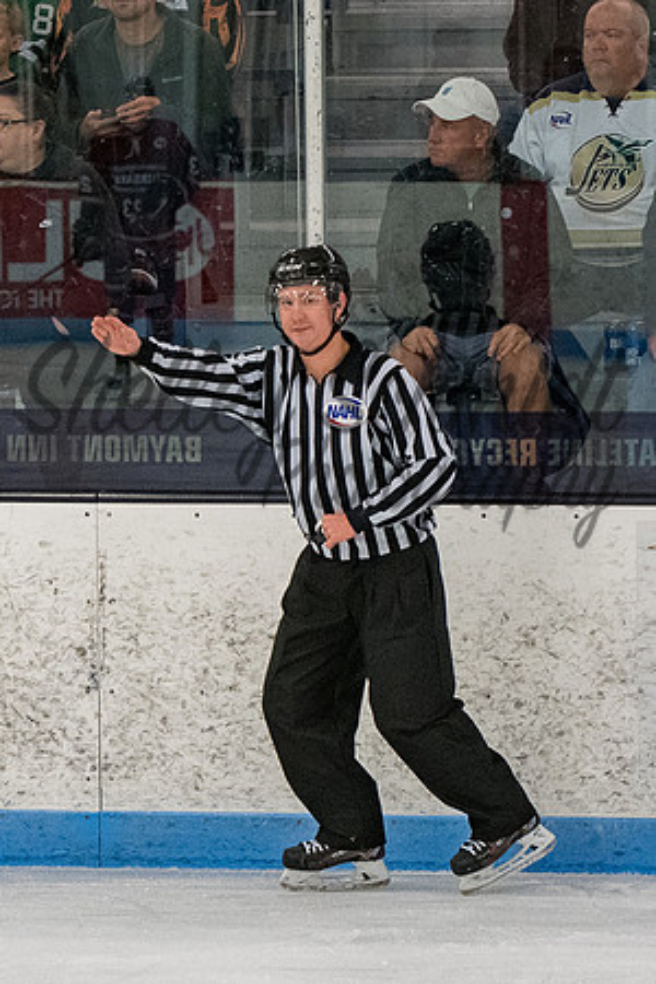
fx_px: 9699
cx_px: 300
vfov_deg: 5.8
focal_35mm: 355
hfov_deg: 3.9
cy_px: 457
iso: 2500
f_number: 3.5
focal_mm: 110
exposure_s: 1/800
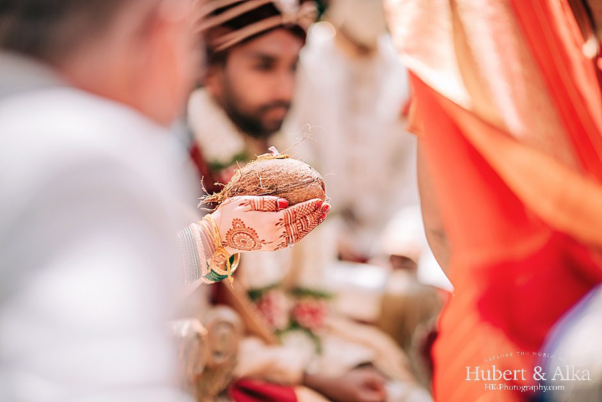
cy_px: 201
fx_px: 1756
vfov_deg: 13.0
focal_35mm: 105
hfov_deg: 19.5
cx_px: 301
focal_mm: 105
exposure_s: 1/5000
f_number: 1.4
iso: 200
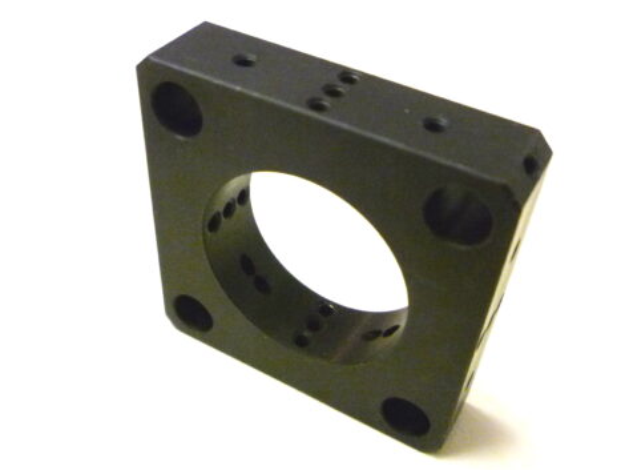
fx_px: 668
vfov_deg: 38.6
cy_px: 264
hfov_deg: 50.1
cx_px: 324
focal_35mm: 37
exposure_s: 1/25
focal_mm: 5.2
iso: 400
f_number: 3.3
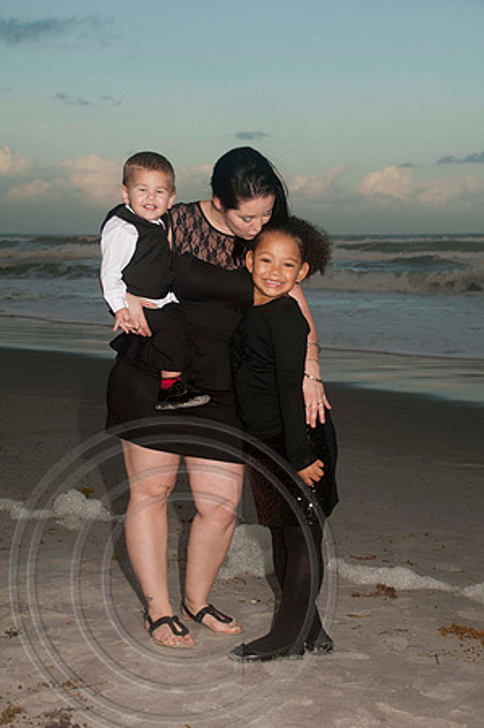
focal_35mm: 60
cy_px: 364
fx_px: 1213
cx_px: 242
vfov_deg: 33.4
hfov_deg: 22.6
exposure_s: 1/160
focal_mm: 40
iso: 100
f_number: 6.3
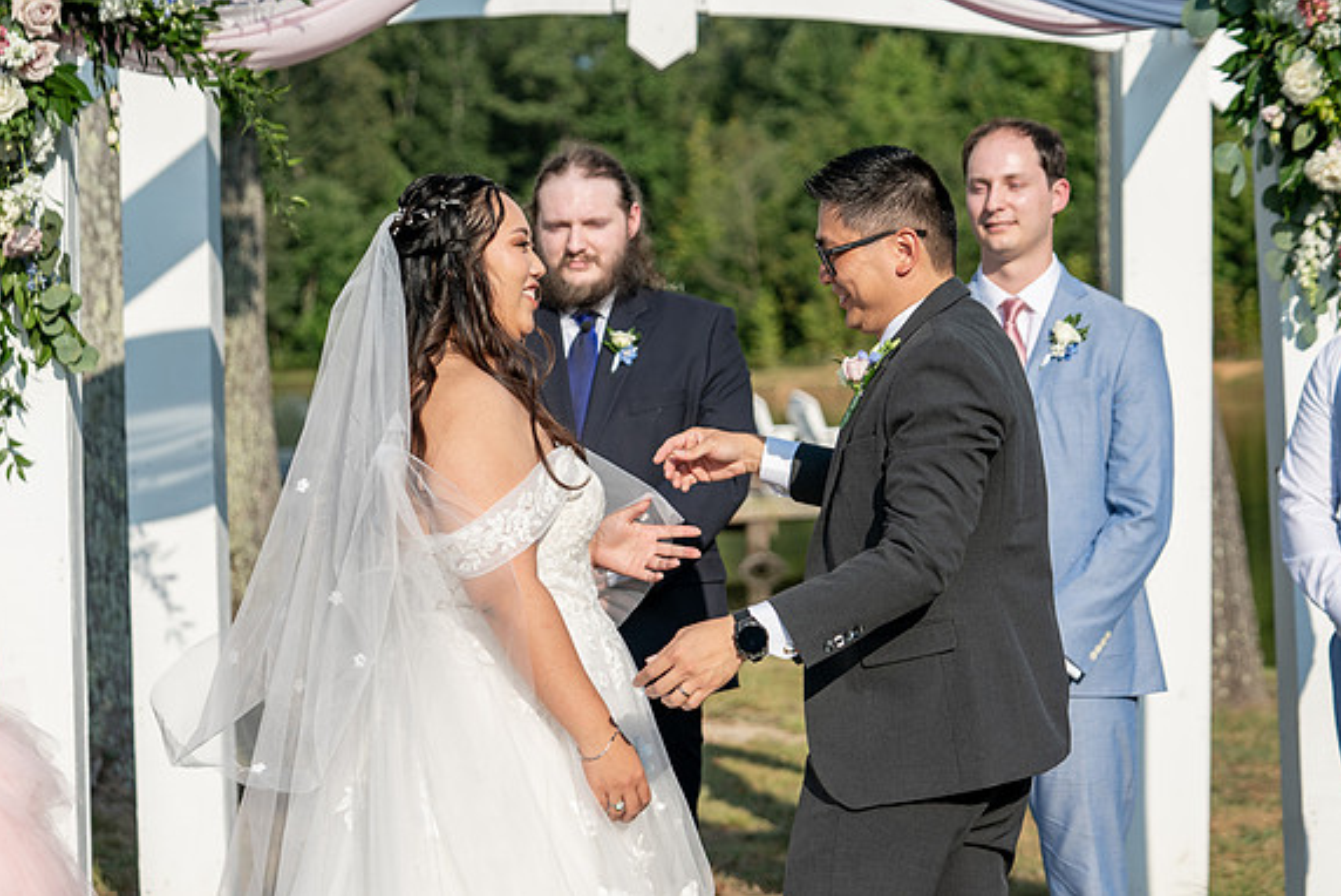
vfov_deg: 15.5
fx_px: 3280
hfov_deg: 23.1
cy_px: 486
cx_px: 646
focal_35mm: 88
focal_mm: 77
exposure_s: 1/1250
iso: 100
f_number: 4
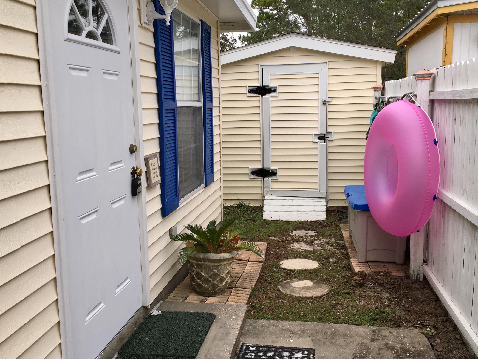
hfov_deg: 53.9
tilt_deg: -8.3
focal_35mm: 34
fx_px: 469
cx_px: 253
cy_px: 180
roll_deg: +0.5
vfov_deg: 41.8
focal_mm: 4.15
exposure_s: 1/118
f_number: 2.2
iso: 25
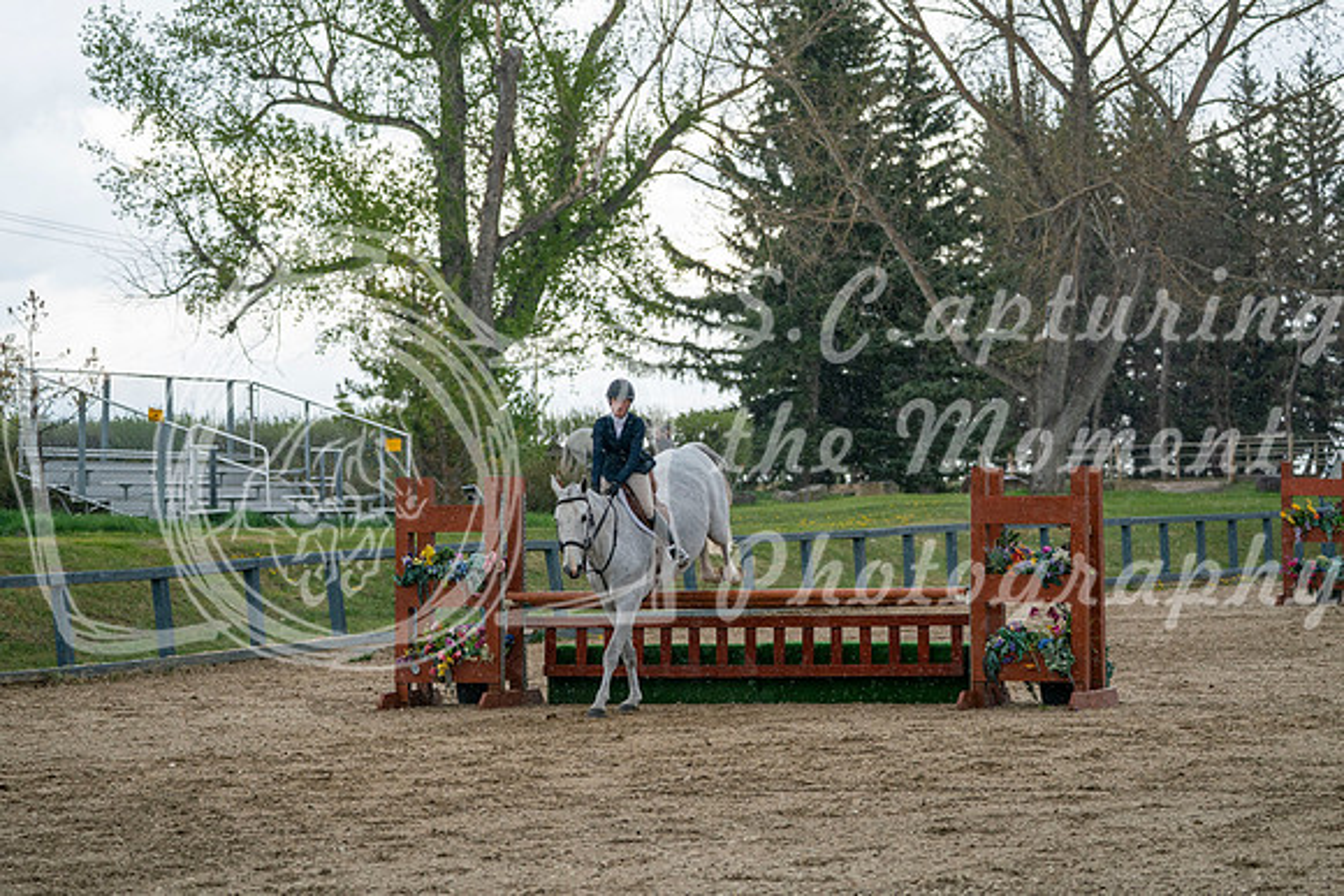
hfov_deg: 15.0
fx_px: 5116
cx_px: 672
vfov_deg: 10.0
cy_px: 448
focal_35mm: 137
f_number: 5.6
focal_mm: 137
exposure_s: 1/1250
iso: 1000
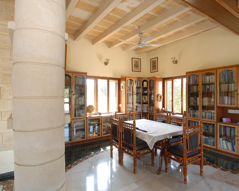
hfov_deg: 76.7
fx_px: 149
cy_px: 95
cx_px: 145
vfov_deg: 65.5
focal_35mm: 21
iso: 100
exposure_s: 1/2
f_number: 11
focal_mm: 12
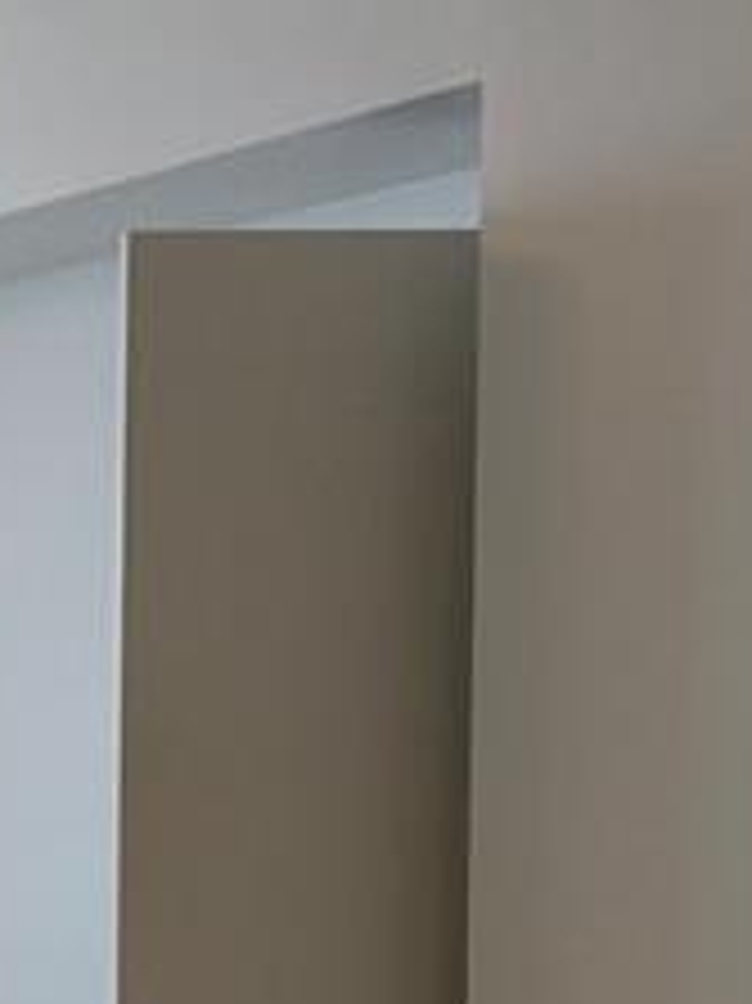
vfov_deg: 15.1
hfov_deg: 10.0
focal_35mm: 129
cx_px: -1054
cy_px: 963
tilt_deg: -2.8
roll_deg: +0.7
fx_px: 3740
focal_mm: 6.76
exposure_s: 1/177
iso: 160
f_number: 1.78
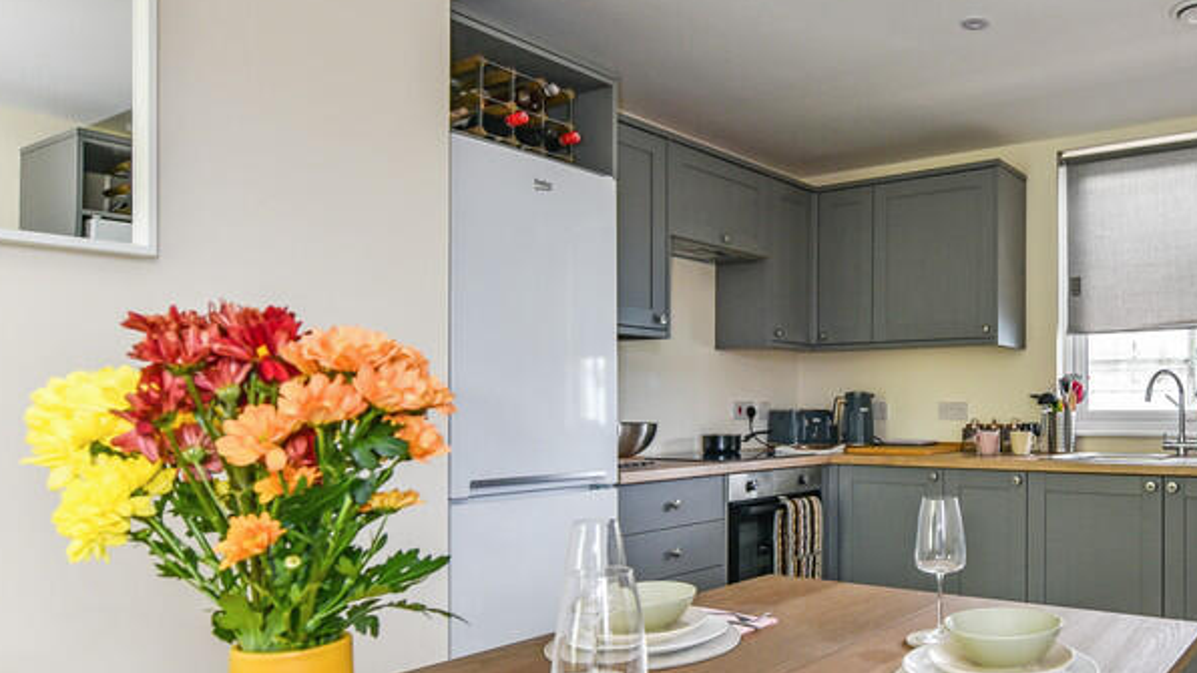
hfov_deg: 65.5
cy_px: 400
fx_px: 857
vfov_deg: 42.7
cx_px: 902
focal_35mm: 27
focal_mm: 15
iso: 400
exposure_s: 1/4
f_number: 8
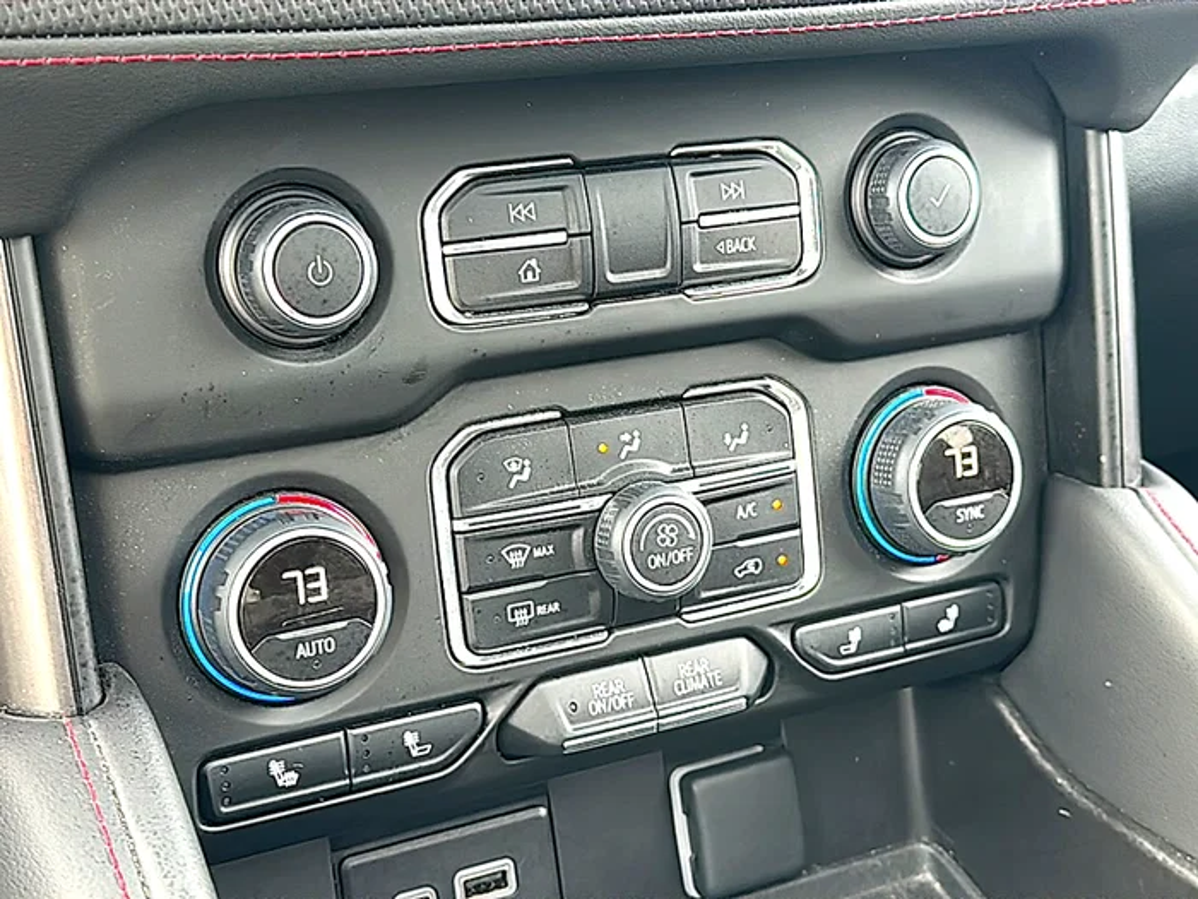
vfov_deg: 32.9
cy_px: 450
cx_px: 599
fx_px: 1523
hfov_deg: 42.9
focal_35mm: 44
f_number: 1.78
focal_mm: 6.86
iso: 64
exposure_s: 1/48
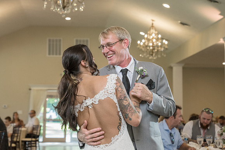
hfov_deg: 22.5
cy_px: 58
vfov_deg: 15.1
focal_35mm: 90
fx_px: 565
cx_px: 99
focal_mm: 70
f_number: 4
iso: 2000
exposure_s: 1/250
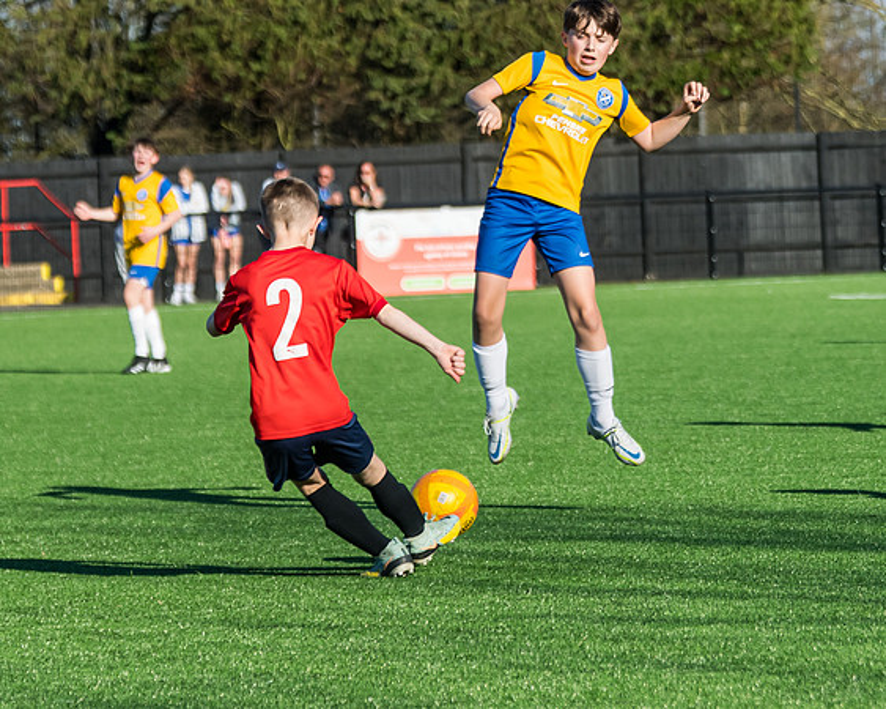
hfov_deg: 8.4
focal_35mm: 230
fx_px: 6036
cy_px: 415
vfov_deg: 6.7
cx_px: 420
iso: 400
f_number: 4.5
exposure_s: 1/2500
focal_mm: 116
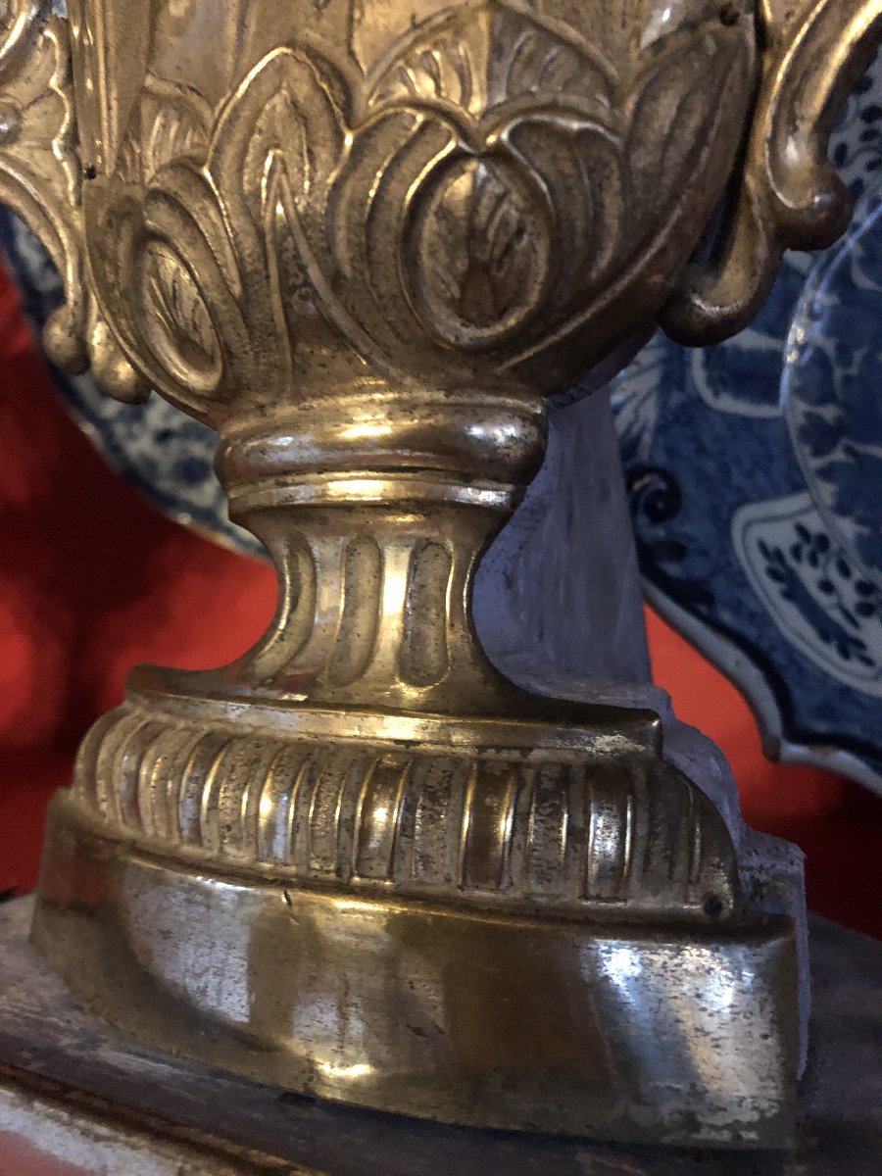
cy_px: 588
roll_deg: -0.2
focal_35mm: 28
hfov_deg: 49.7
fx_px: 951
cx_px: 441
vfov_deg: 63.4
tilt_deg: -0.1
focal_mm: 4
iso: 125
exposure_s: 1/4
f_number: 1.8
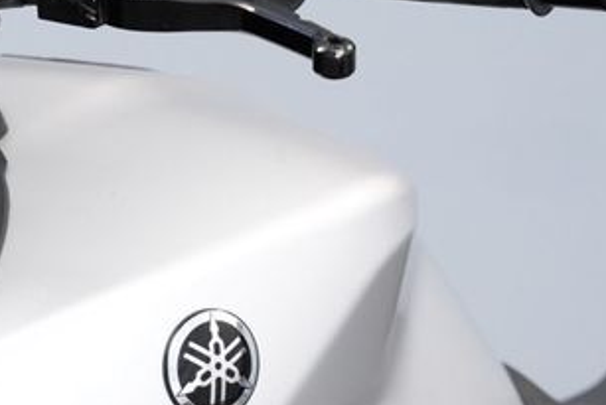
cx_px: 113
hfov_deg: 9.4
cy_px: 392
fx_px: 3688
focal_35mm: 219
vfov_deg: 6.3
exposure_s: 1/80
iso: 5000
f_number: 9
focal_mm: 105
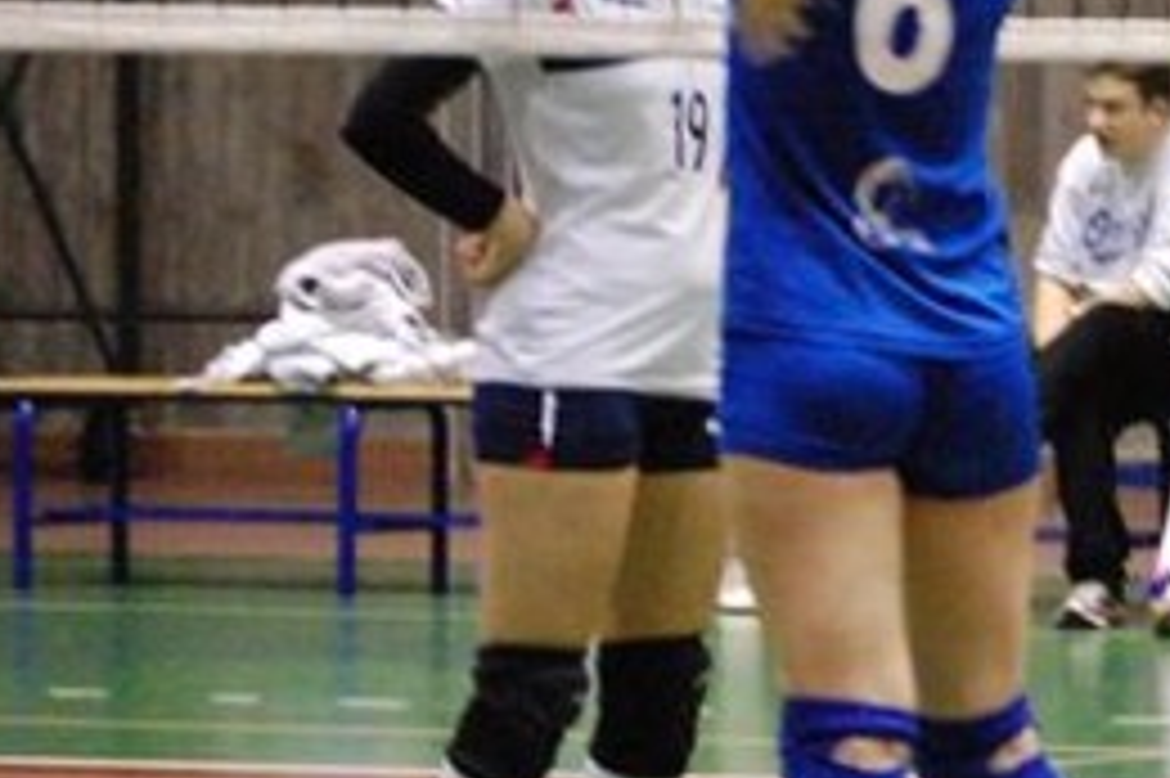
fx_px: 10490
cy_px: 310
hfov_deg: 6.3
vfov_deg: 4.2
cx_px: 1516
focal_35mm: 323
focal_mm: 80
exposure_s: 1/30
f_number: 4.5
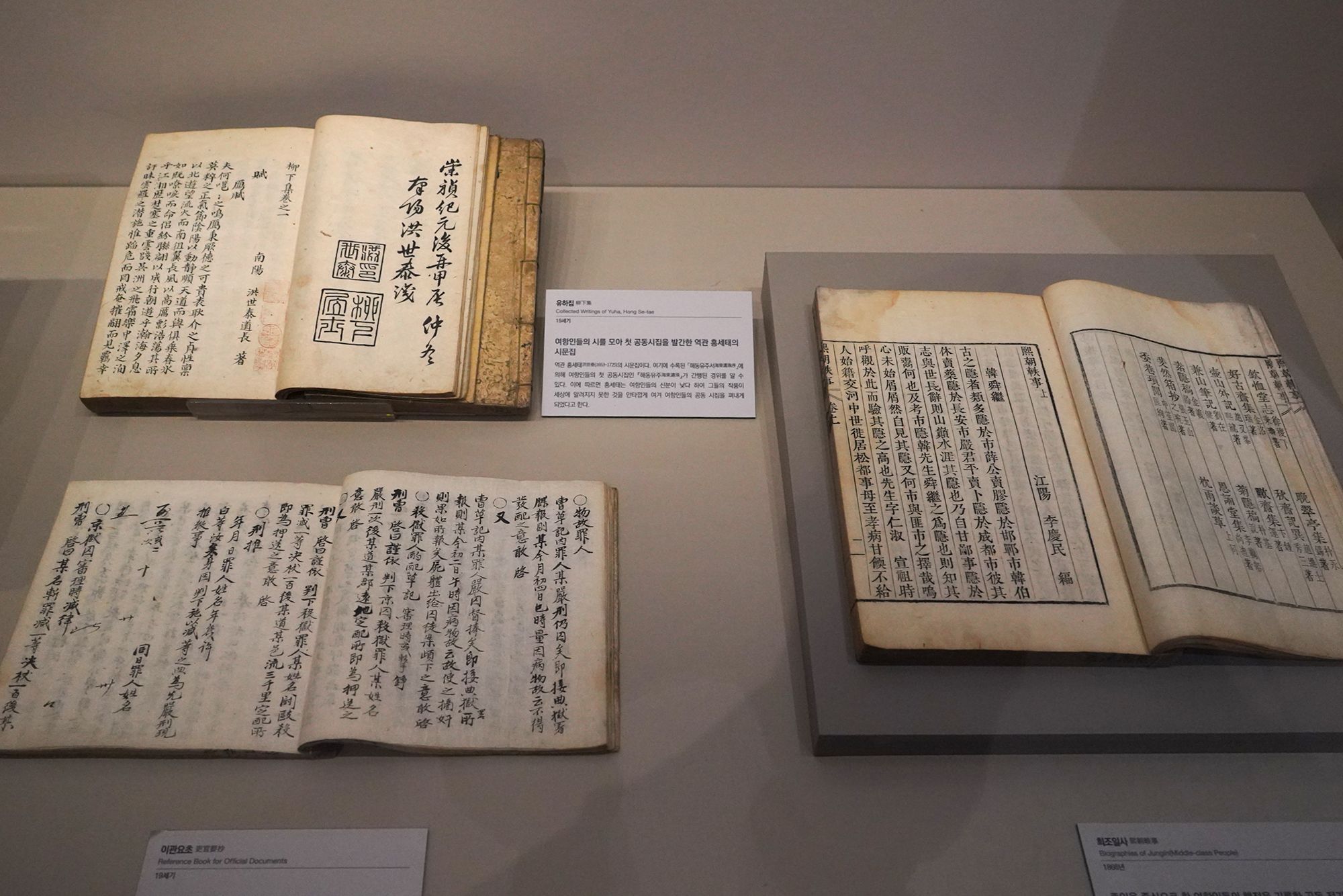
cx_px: 672
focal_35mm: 24
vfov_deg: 53.1
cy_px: 448
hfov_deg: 73.7
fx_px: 895
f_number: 4
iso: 3200
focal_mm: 24
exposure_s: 1/80
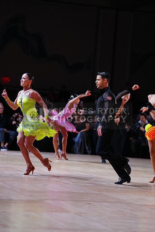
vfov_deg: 15.3
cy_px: 116
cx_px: 78
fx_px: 865
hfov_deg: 10.2
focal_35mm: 134
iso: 800
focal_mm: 134
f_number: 2.8
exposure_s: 1/500
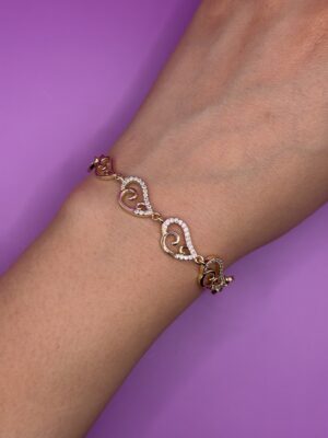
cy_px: 219
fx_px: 606
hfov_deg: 30.3
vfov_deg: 39.7
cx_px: 164
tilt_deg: -87.3
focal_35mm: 48
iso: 64
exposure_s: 1/299
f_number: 1.78
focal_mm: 6.76
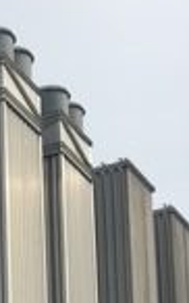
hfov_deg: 8.9
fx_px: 1115
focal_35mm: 135
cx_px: -241
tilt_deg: +13.4
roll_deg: -1.8
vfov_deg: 14.7
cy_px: 407
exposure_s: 1/1876
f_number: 2.2
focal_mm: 4.15
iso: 25
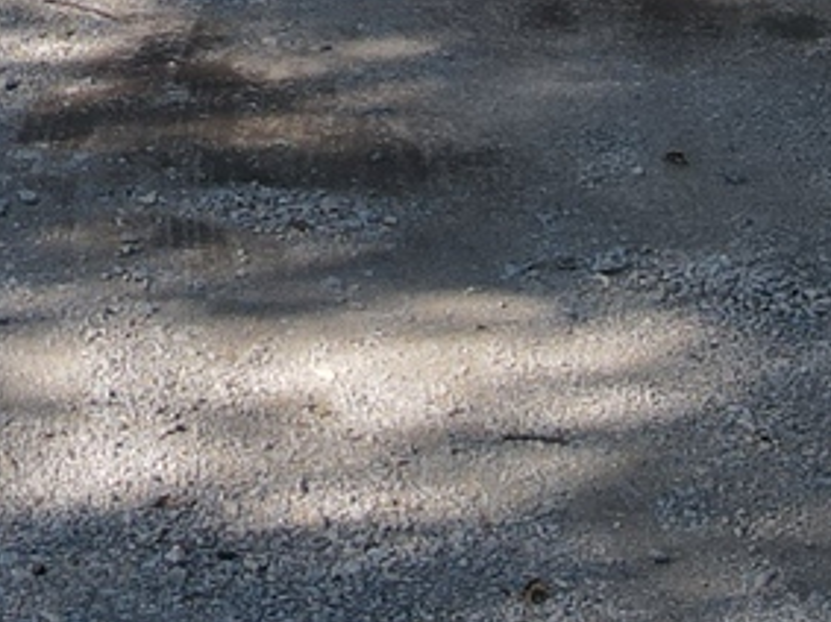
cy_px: -801
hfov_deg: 15.0
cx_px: -396
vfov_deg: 10.6
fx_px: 2928
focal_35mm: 122
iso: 100
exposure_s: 1/320
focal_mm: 4.5
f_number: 2.8
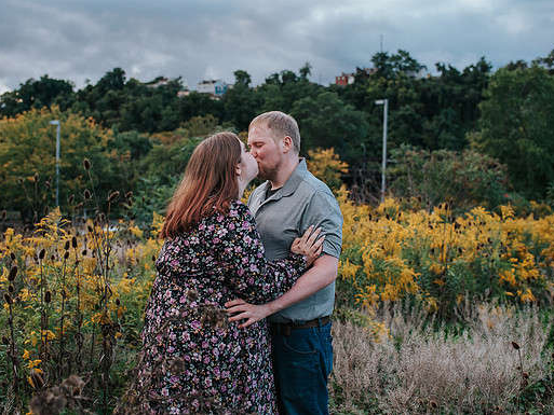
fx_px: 656
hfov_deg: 45.7
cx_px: 259
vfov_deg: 35.1
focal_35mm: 41
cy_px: 194
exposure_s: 1/1250
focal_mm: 35
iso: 1000
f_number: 3.2
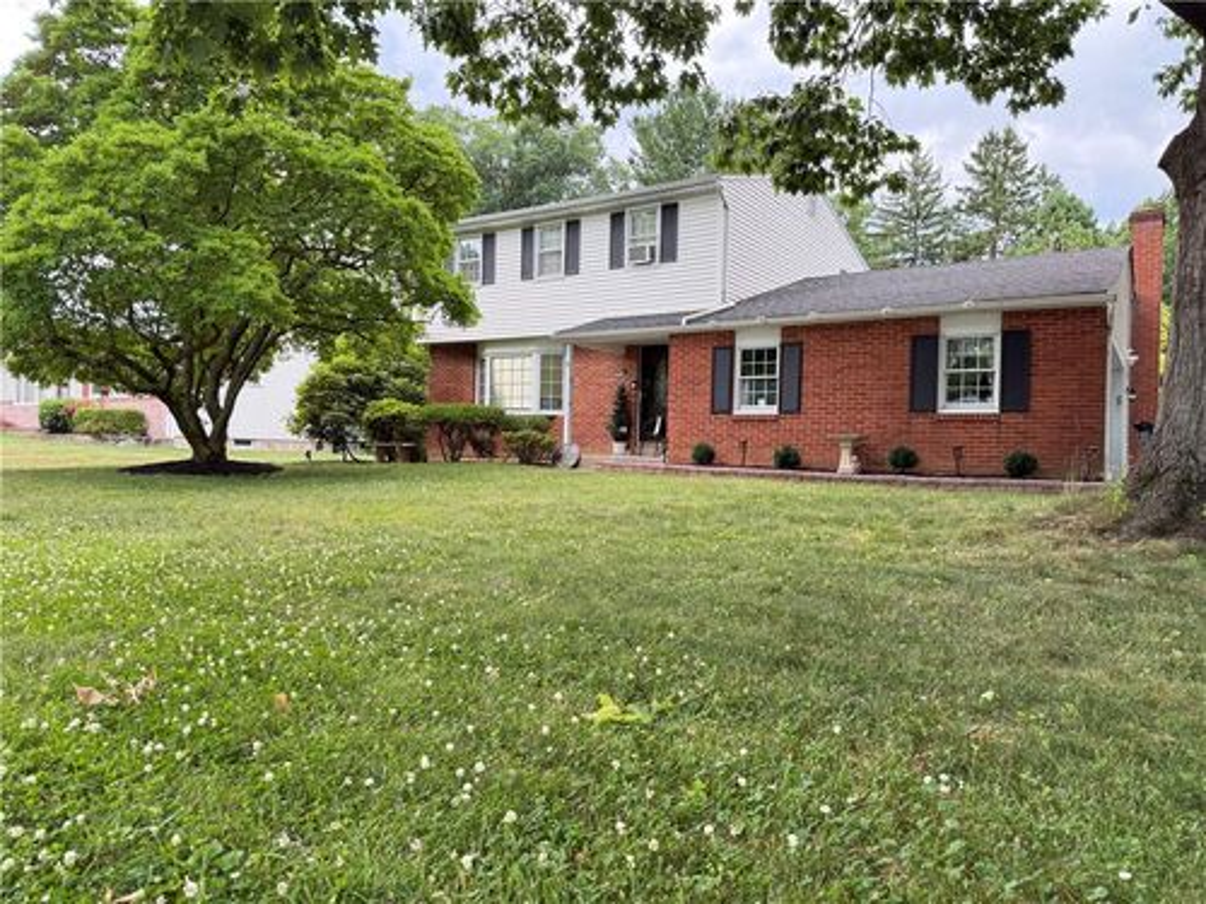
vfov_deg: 56.8
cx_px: 603
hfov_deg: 71.6
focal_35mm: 24
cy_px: 452
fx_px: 836
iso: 100
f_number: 1.78
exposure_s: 1/183
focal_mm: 6.76
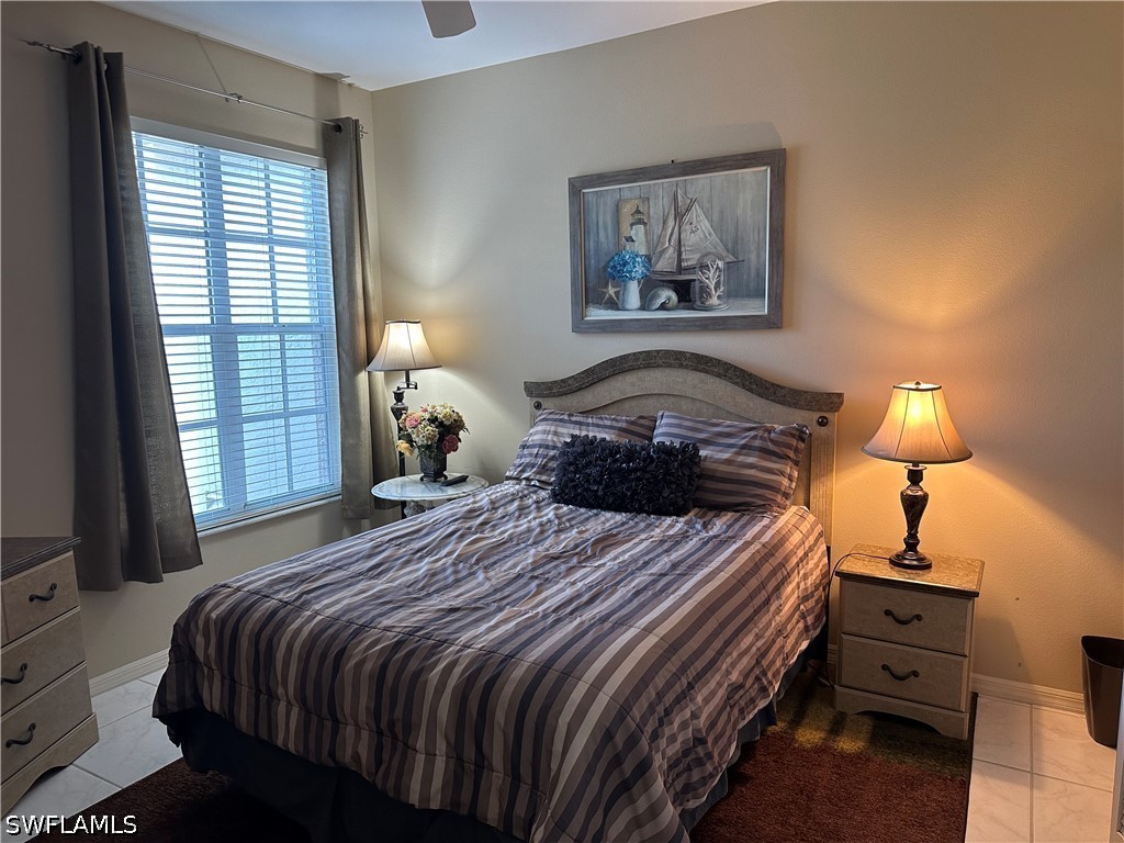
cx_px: 562
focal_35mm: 24
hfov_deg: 71.6
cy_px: 422
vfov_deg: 56.8
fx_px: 779
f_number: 1.78
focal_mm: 6.86
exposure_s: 1/60
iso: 200
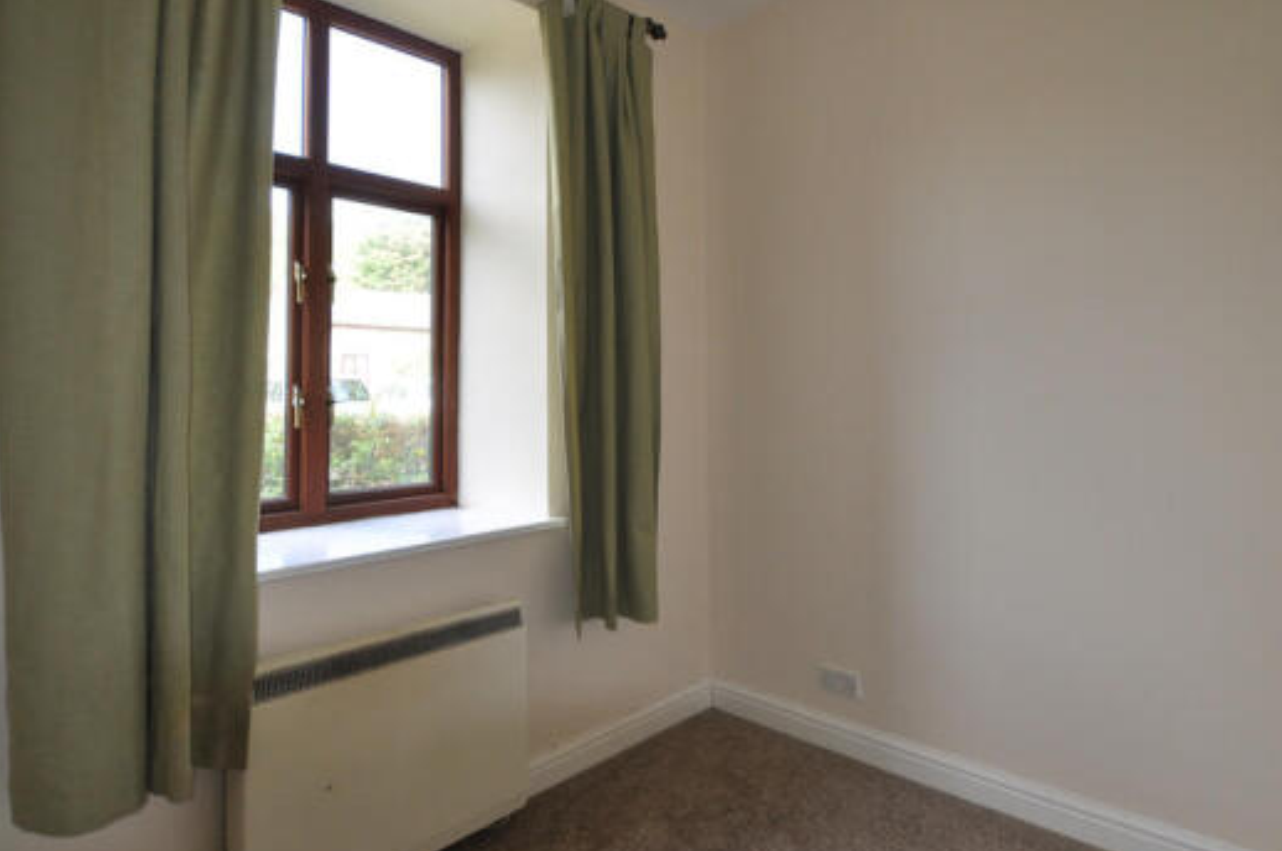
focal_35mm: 19
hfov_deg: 87.0
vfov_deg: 64.4
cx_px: 648
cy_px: 438
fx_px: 676
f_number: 3.5
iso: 400
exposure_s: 1/160
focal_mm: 10
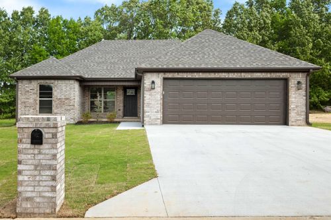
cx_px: 166
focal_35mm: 34
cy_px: 110
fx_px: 312
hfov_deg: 55.8
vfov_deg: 38.9
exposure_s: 1/100
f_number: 7.1
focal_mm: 34
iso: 100
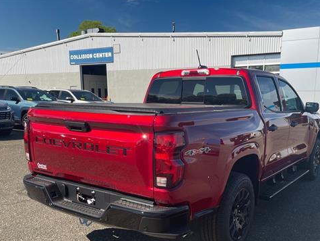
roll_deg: -1.2
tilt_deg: -9.7
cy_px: 159
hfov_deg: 52.6
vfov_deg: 40.3
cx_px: 170
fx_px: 324
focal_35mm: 35
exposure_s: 1/744
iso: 32
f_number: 1.6
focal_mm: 4.2
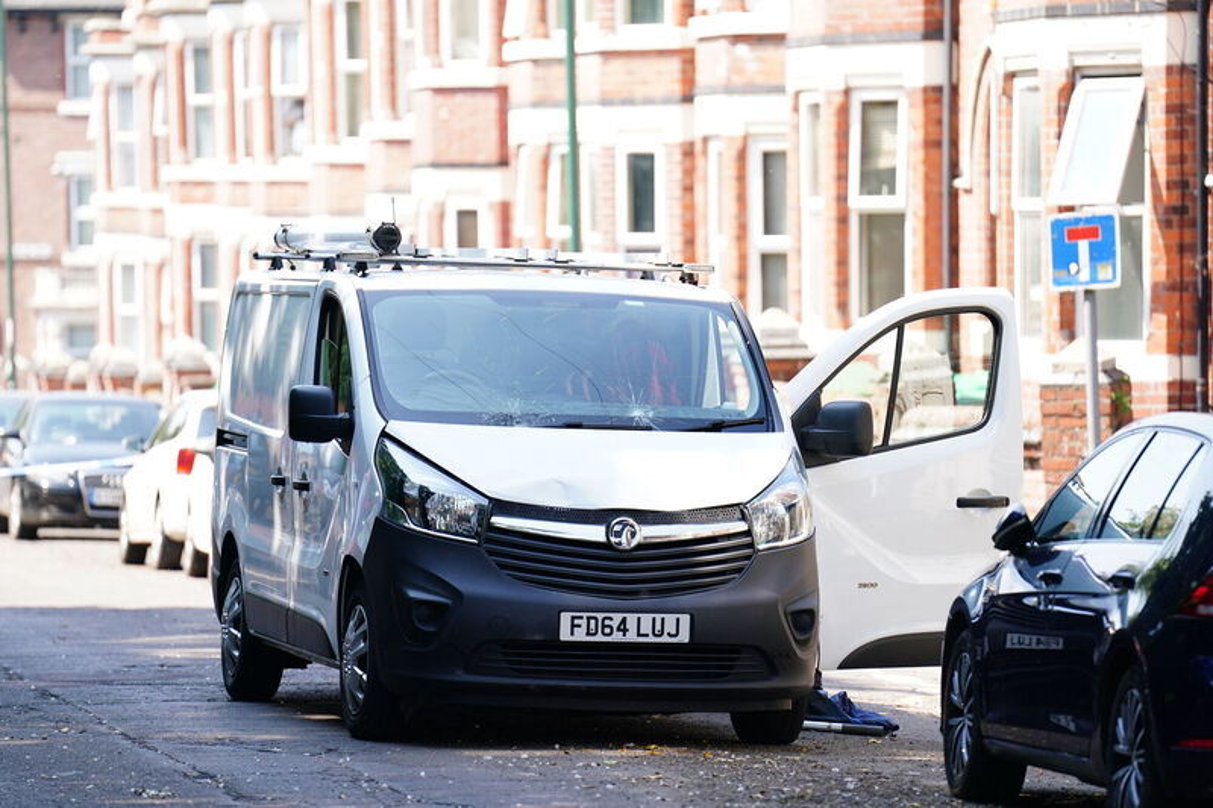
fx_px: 6737
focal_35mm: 200
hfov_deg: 10.3
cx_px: 606
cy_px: 404
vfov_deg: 6.9
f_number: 2.8
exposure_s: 1/1250
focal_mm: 200
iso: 400
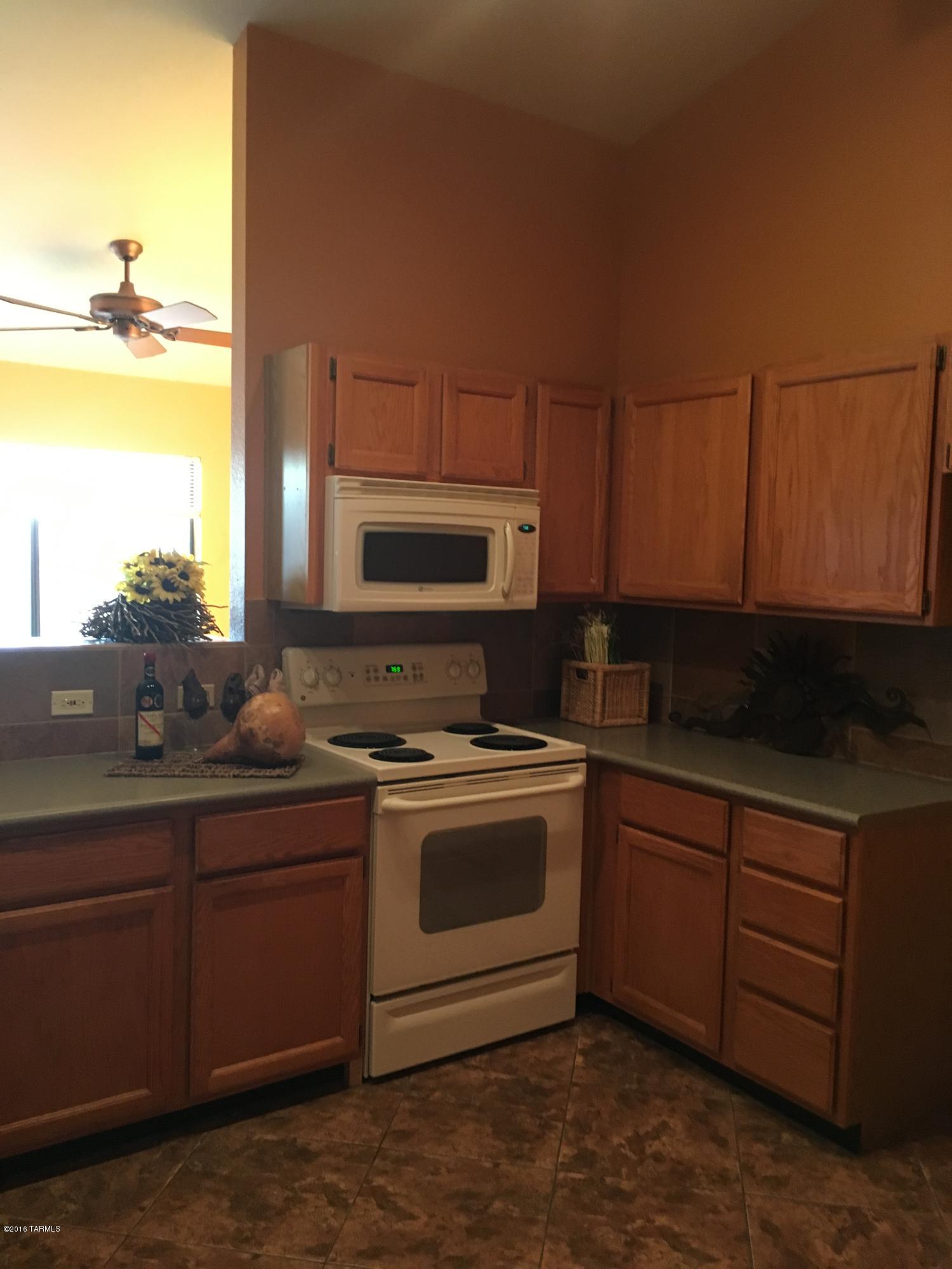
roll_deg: -2.1
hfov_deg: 48.2
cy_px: 634
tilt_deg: -3.7
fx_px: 1063
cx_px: 476
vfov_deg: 61.7
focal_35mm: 29
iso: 200
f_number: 2.2
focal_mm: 4.15
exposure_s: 1/24
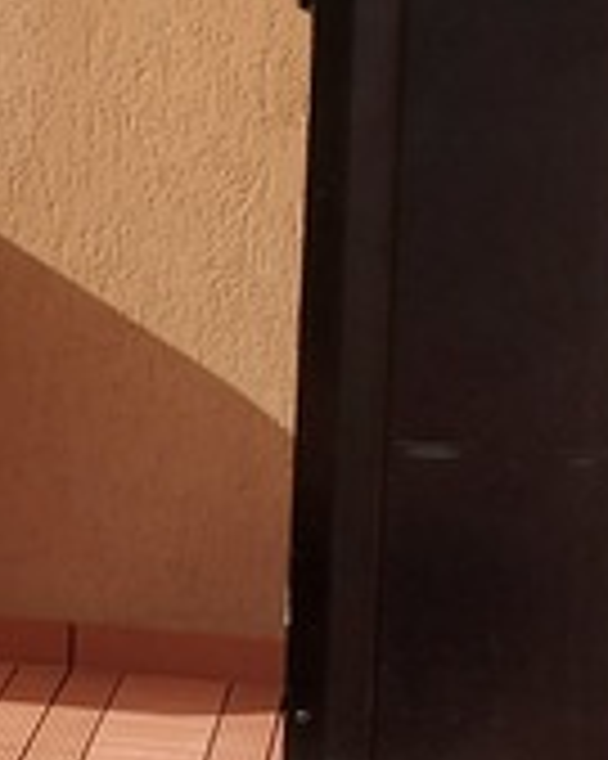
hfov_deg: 8.1
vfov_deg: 13.6
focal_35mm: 142
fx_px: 3197
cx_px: -1558
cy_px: 346
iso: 32
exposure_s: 1/1191
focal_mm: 5.23
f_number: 1.8
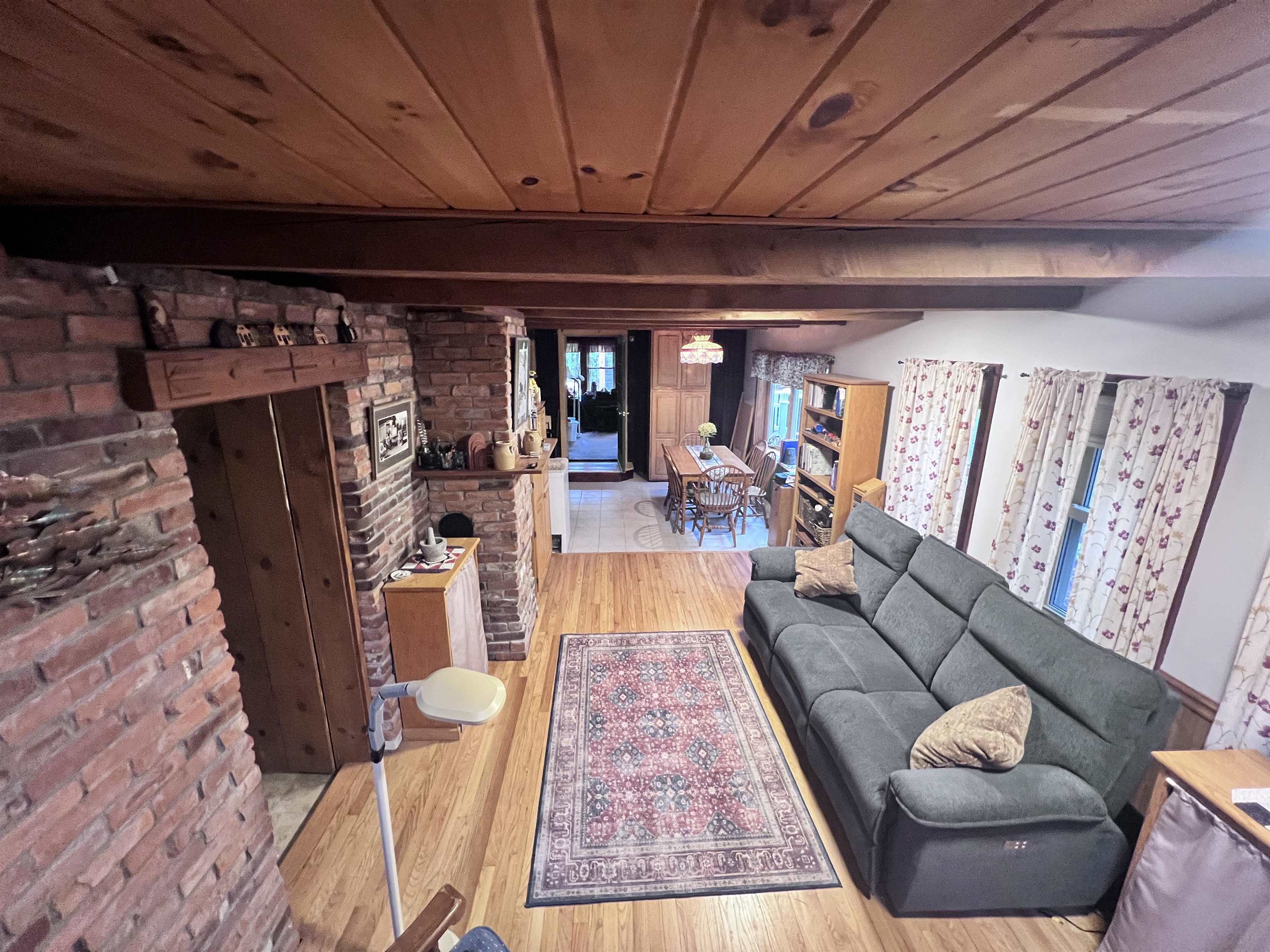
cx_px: 635
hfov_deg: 106.2
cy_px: 476
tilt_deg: -15.5
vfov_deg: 89.9
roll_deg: -0.5
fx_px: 477
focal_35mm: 13
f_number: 1.8
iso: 640
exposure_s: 1/40
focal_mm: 1.57
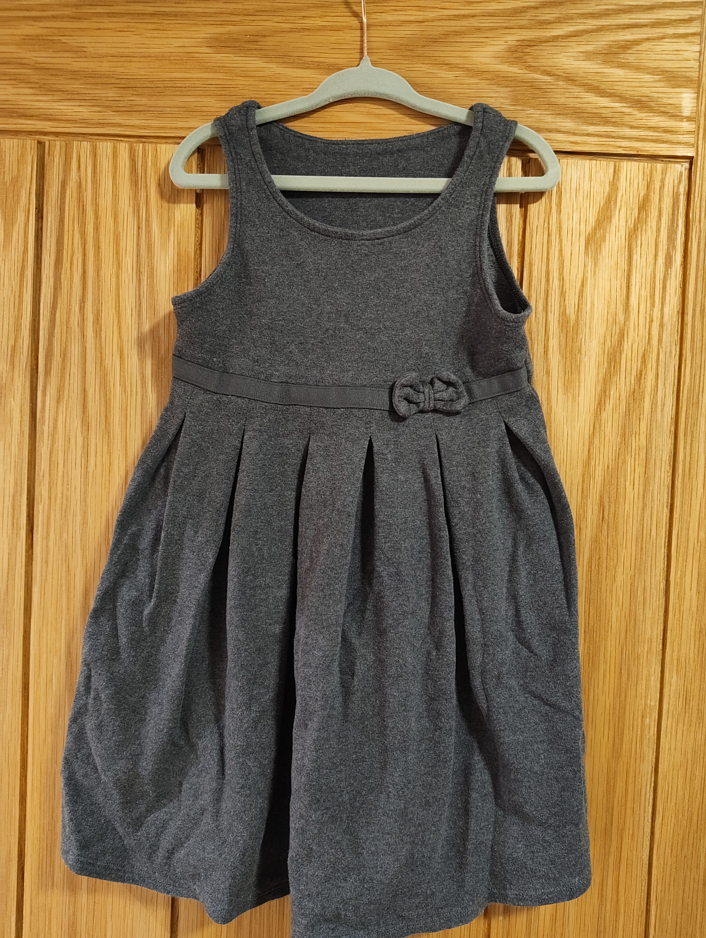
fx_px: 651
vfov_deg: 71.5
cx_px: 353
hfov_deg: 56.9
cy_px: 469
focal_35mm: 24
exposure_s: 1/33.3
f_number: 1.88
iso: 1131
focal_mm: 5.56
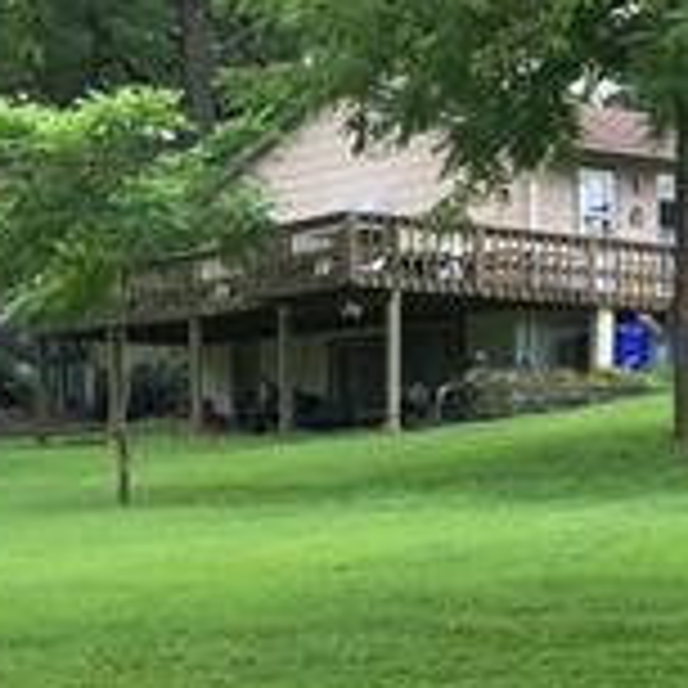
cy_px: 634
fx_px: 2406
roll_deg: -1.5
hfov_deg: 15.3
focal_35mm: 107
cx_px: 944
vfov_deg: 16.0
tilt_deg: -1.0
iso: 32
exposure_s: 1/146
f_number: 2.2
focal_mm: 4.15
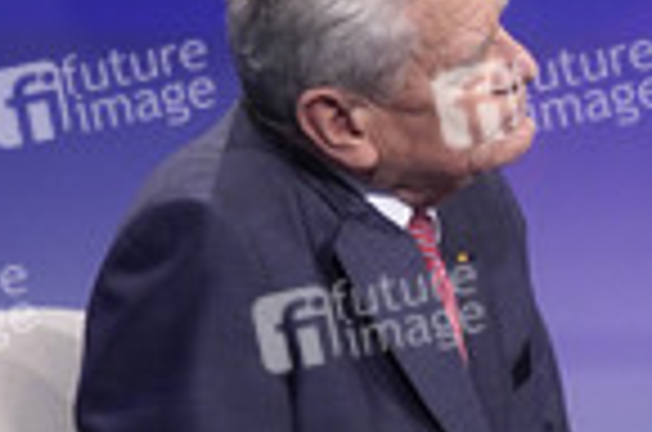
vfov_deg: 9.7
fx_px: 2530
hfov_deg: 14.0
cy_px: 432
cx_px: 879
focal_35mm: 140
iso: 640
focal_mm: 30
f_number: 1.6
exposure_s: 1/400
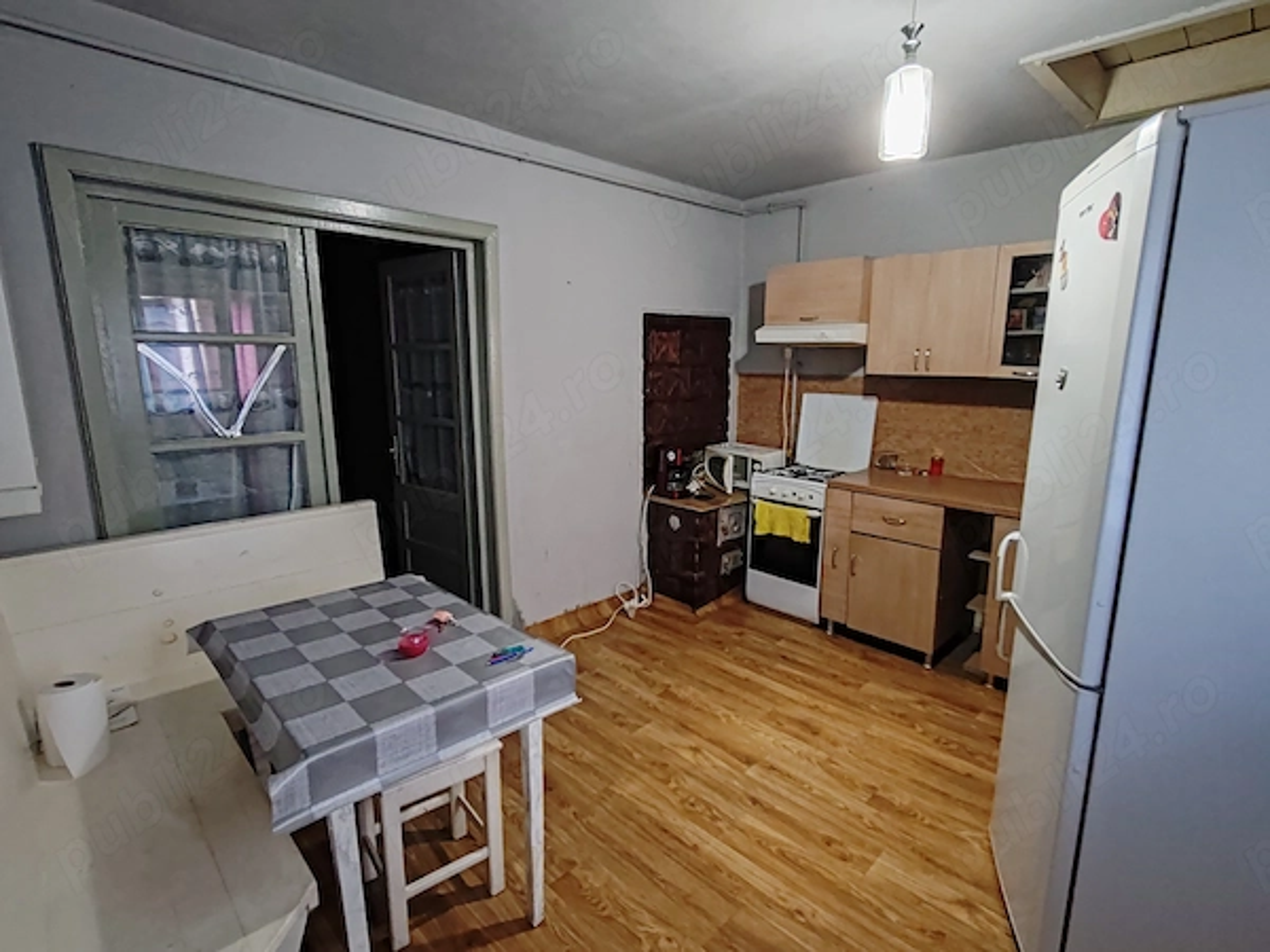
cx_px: 635
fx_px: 660
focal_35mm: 18
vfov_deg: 71.6
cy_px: 476
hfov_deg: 87.8
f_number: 2.2
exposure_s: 1/25
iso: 400
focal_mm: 1.96
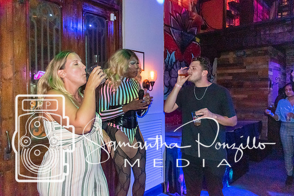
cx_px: 147
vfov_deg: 47.6
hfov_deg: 67.0
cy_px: 98
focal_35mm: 27
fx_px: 222
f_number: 3.5
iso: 6400
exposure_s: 1/60
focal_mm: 18
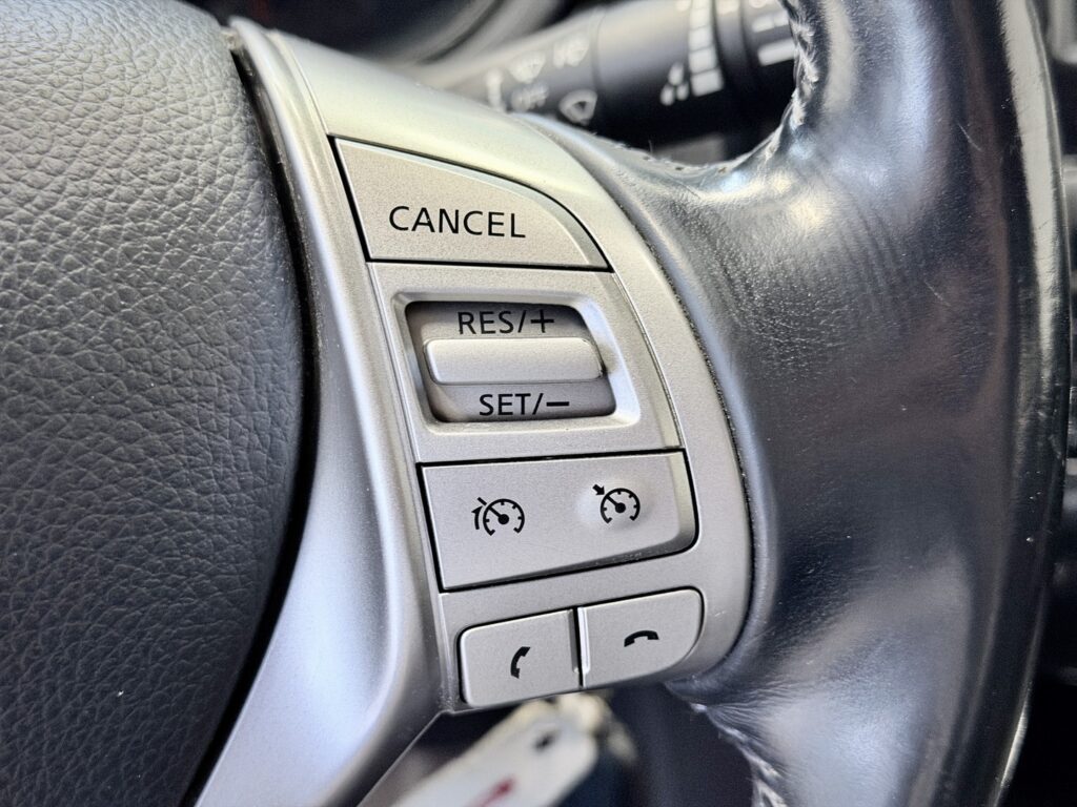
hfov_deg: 39.7
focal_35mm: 48
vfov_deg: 30.3
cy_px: 404
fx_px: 1493
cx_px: 538
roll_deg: -1.8
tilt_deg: -34.1
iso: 250
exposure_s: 1/33
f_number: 1.78
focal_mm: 6.76
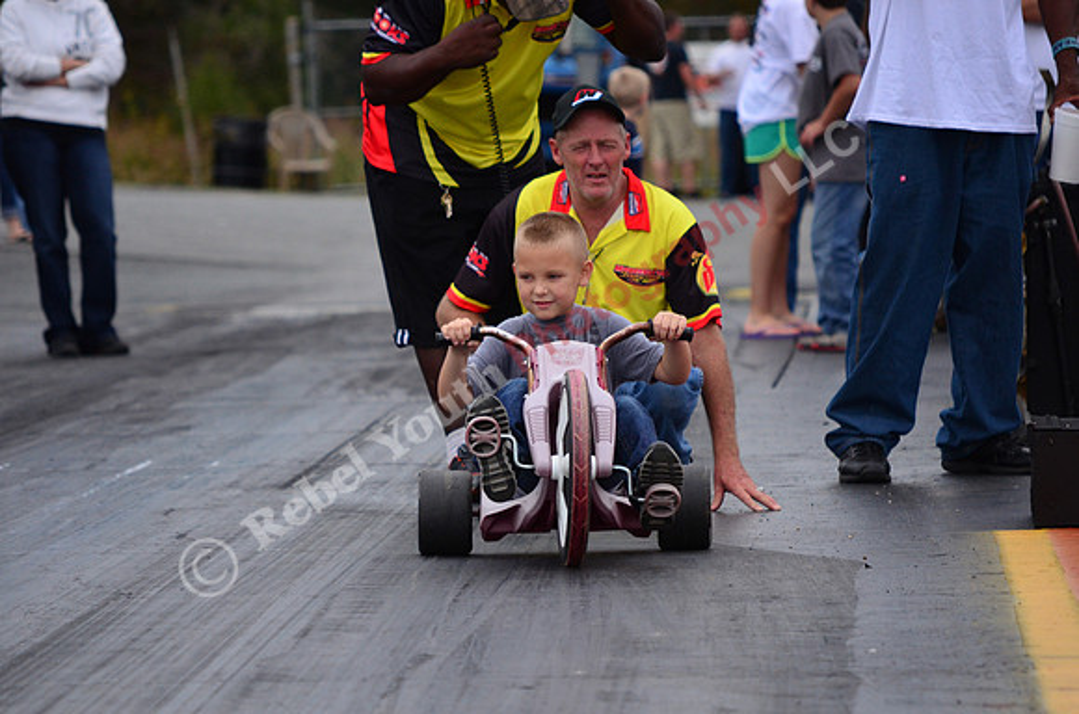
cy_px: 357
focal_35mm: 300
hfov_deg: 6.9
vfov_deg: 4.6
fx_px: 8972
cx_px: 540
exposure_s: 1/2000
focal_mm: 200
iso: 1000
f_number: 5.6
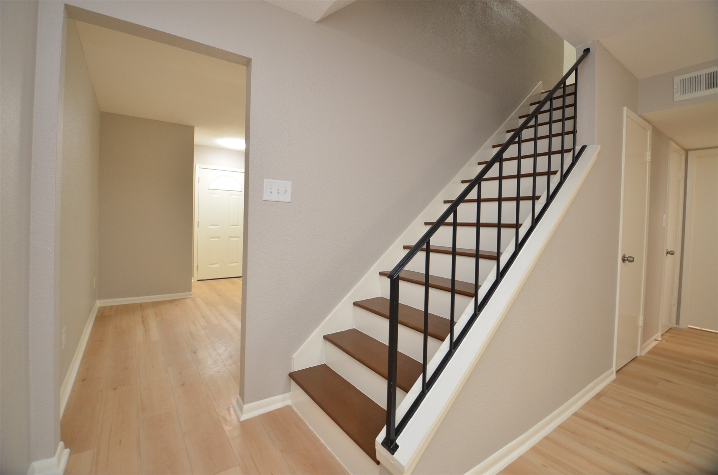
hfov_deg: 100.5
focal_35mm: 15
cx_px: 359
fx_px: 299
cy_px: 238
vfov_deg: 77.1
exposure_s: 1/60
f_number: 4
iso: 800
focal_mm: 10
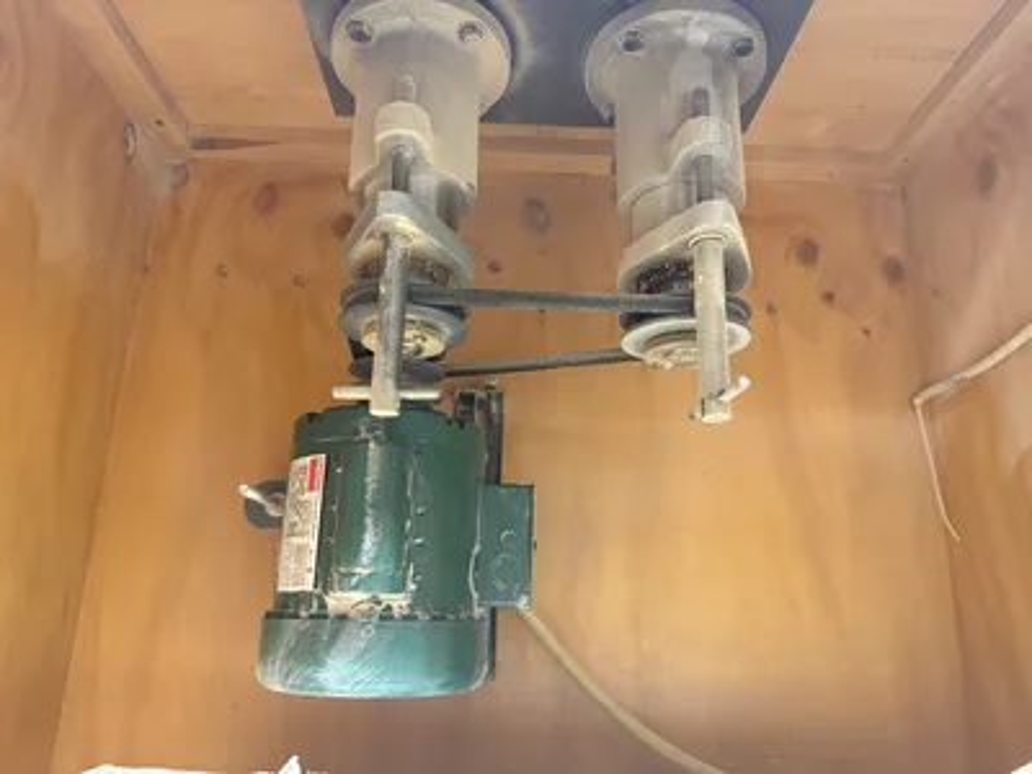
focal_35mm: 24
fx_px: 716
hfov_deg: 71.6
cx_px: 516
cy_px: 387
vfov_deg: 56.8
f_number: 1.78
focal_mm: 6.76
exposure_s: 1/60
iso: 800
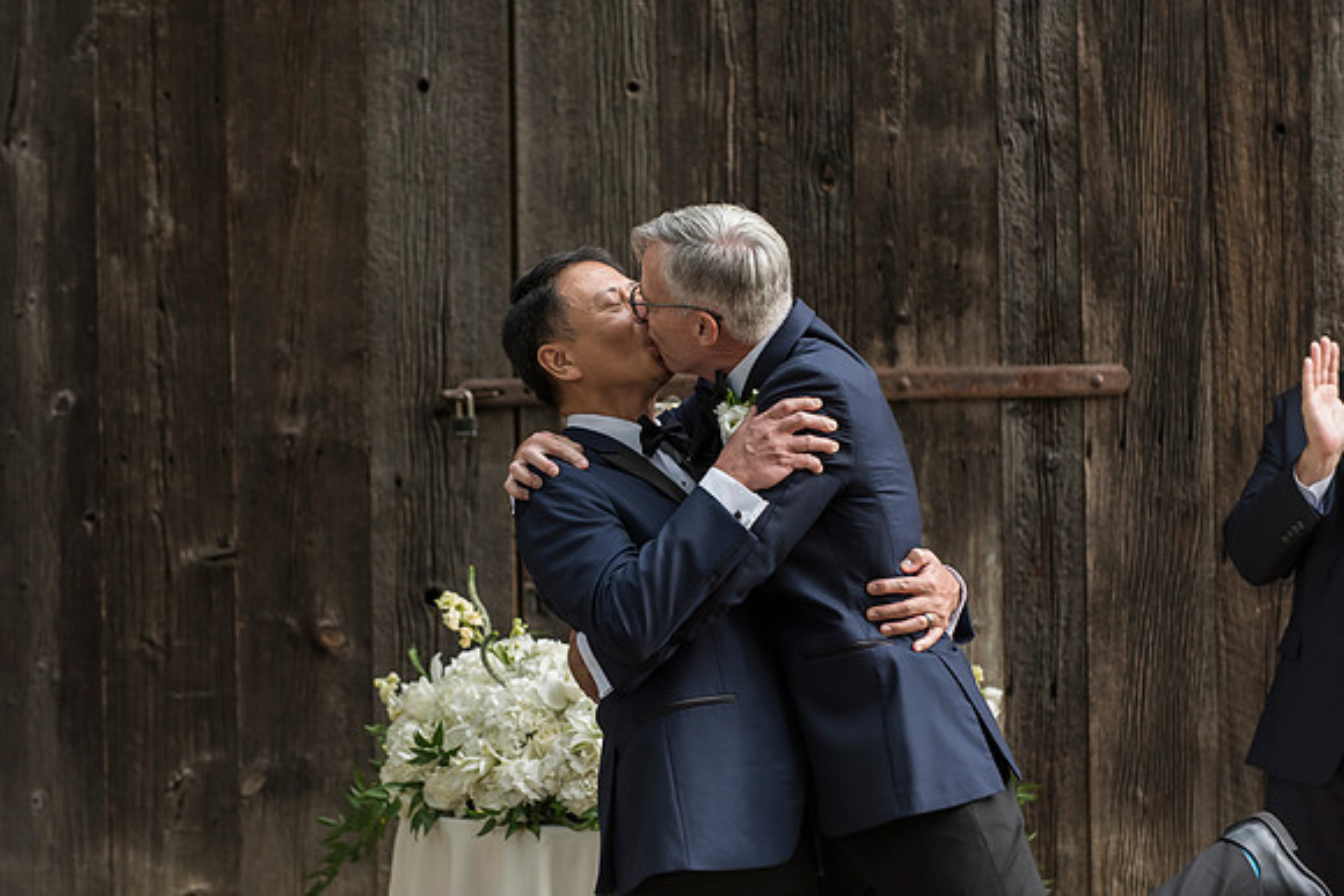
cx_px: 672
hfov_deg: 13.2
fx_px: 5788
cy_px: 448
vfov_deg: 8.9
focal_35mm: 155
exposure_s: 1/250
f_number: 3.5
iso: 800
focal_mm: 155
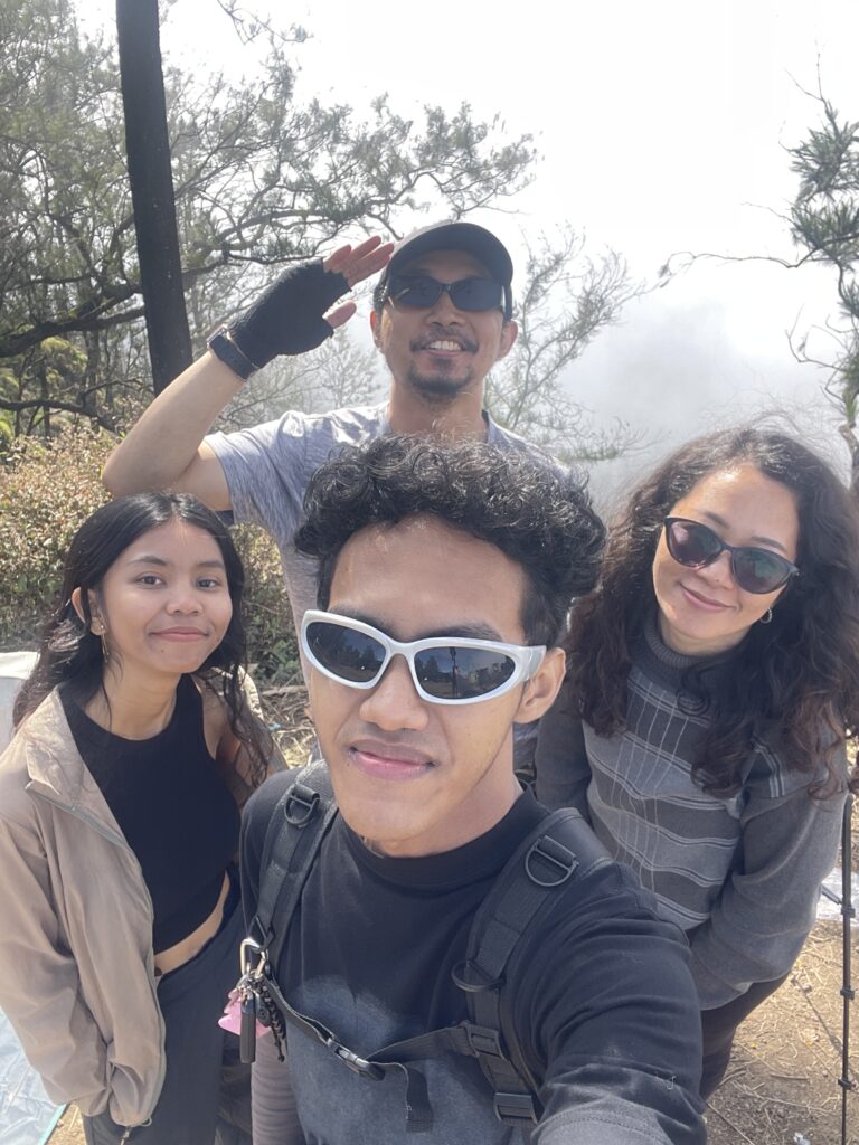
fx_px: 993
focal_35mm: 30
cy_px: 572
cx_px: 430
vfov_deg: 60.0
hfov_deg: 46.8
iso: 25
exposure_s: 1/135
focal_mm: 2.71
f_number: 2.2
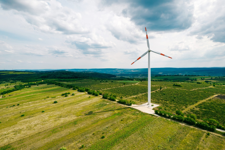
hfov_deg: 78.6
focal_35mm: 22
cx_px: 112
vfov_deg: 57.2
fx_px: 137
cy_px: 75
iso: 100
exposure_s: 1/2500
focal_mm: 8.38
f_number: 2.8
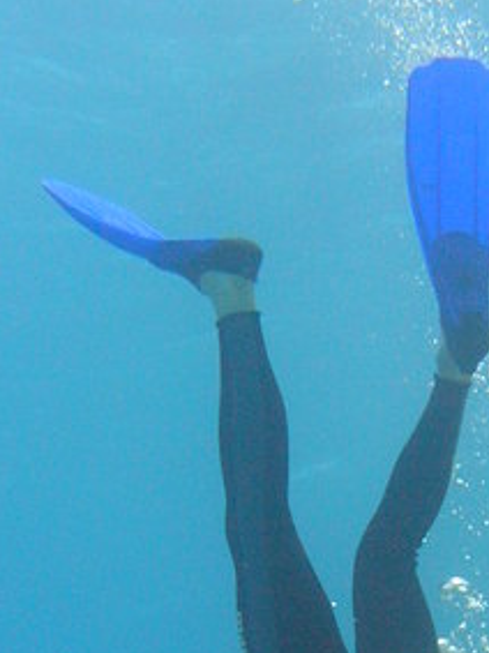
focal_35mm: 96
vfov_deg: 19.6
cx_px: 393
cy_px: 720
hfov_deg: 15.3
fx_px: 1810
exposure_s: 1/110
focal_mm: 5.7
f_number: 4.9
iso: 50
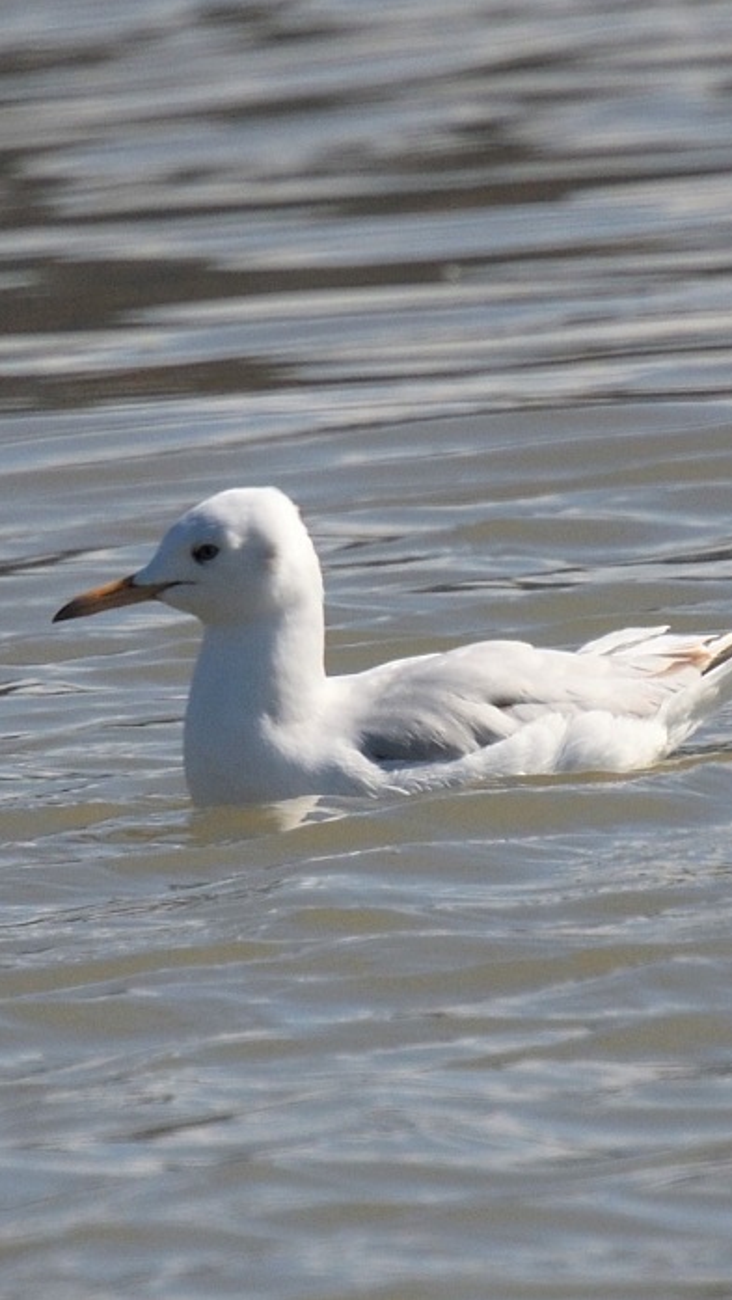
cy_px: 650
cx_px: 337
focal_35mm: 993
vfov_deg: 2.2
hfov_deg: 1.2
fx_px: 34240
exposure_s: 1/2000
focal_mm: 420
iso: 200
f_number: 5.6
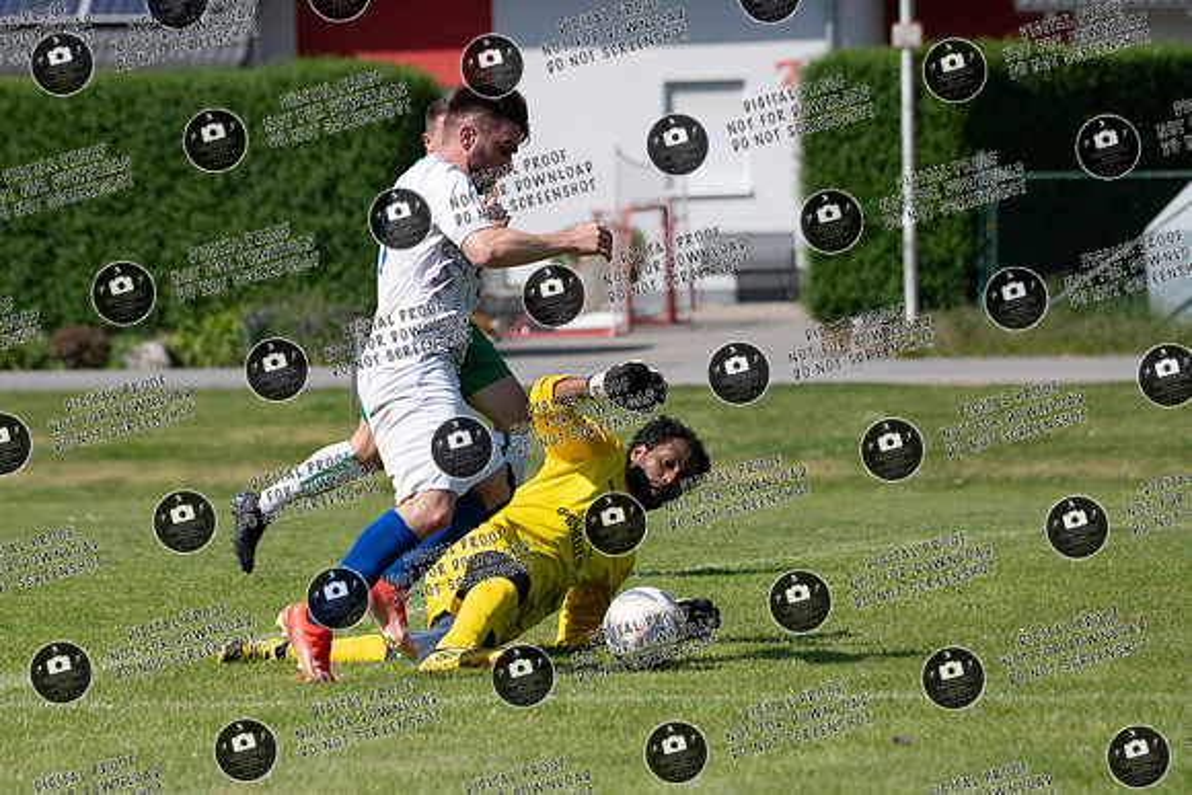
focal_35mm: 244
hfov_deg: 8.4
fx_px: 8097
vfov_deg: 5.6
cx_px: 536
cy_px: 352
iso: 1100
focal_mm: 200
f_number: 5.6
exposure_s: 1/8000
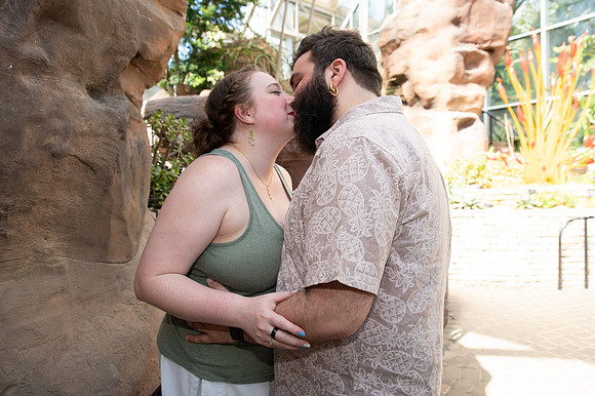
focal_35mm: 26
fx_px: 429
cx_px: 298
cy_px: 198
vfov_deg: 49.5
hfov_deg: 69.4
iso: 400
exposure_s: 1/200
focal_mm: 26
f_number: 4.5
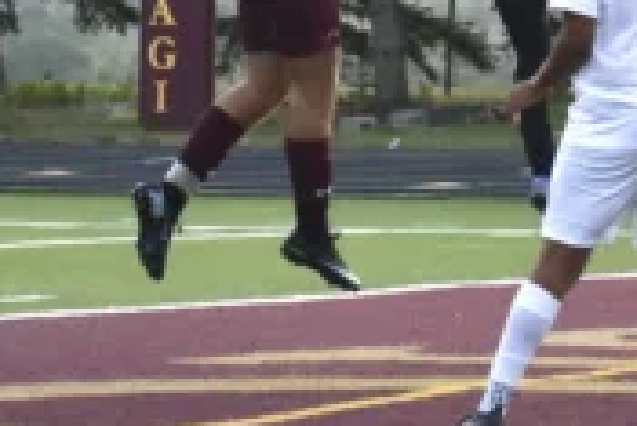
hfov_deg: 7.6
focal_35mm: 270
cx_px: 601
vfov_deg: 5.1
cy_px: -15
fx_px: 4781
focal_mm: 70
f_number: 4.5
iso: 560
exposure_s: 1/1000
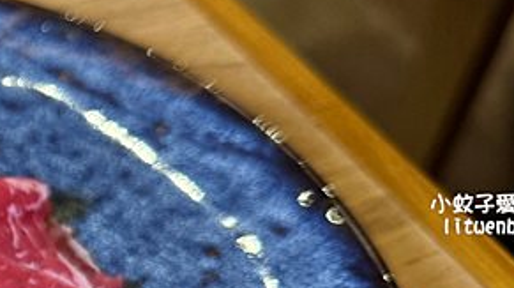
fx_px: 1225
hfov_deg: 20.5
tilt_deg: -52.1
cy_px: 382
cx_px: -246
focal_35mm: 90
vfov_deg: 12.9
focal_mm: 6.76
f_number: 1.78
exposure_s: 1/120
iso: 200
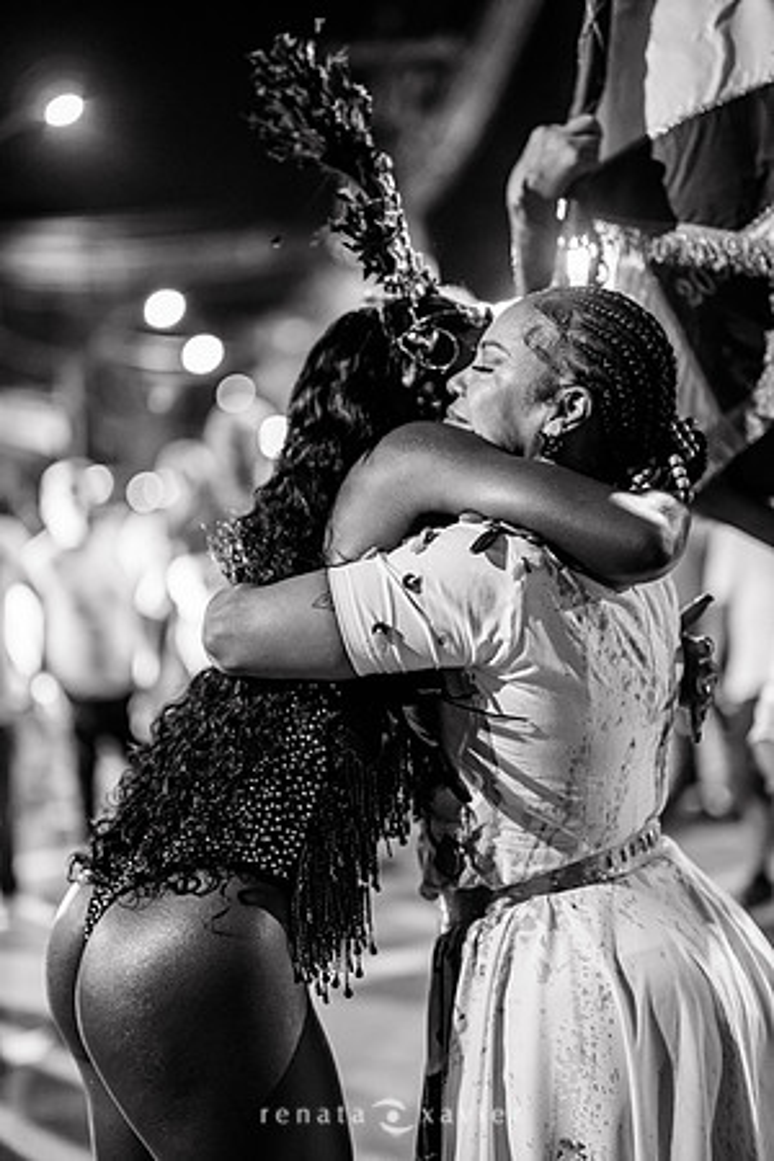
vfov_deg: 39.6
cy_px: 580
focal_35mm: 50
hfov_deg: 27.0
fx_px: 1612
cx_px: 387
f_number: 1.2
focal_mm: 50
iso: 2000
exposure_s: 1/320
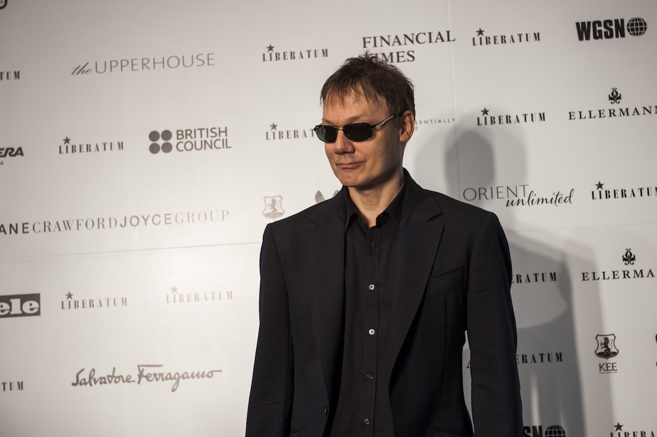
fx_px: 1276
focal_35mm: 70
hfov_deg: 28.9
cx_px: 328
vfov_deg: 19.4
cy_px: 218
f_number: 4.5
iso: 1600
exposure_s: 1/400
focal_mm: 70
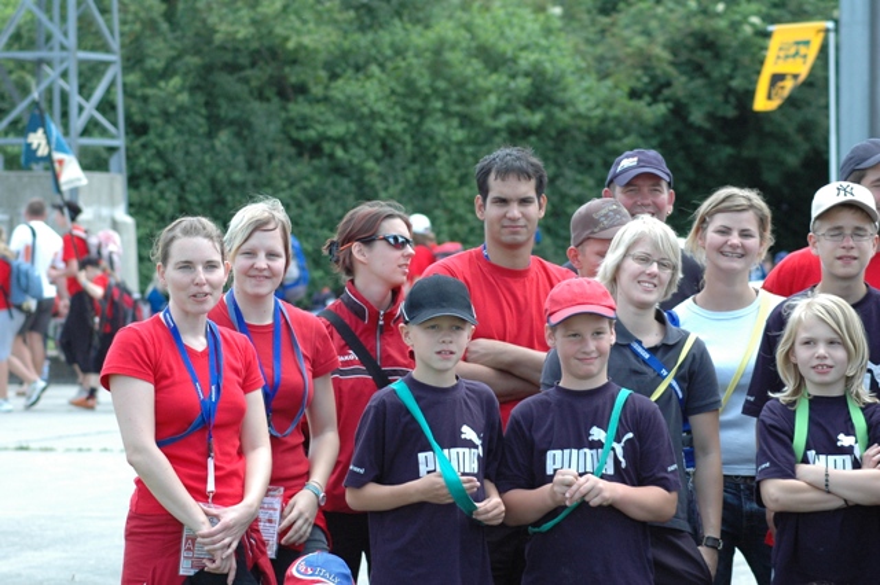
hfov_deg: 13.7
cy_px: 292
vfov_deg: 9.1
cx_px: 440
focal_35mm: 150
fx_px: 3665
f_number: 5.6
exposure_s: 1/500
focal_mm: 100
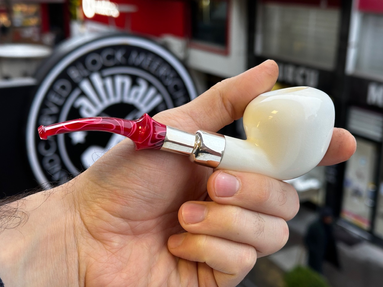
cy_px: 144
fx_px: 531
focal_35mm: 48
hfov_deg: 39.7
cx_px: 192
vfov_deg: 30.3
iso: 80
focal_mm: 6.86
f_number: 1.78
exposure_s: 1/100
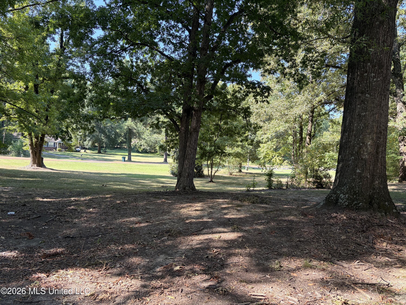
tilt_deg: -0.7
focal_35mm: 26
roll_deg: -1.8
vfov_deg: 53.1
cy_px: 152
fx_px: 305
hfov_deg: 67.3
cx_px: 203
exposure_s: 1/240
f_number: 1.6
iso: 50
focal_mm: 5.96
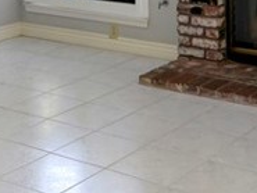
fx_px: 651
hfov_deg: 22.3
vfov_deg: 15.4
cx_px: 158
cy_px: -108
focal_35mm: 88
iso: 100
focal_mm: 11
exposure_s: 1/8
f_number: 2.8
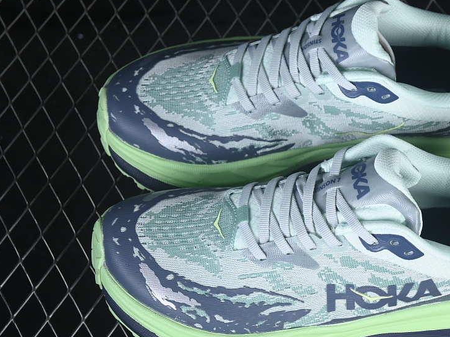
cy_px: 185
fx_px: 1391
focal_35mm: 107
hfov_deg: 18.3
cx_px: 330
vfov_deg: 13.8
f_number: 7.1
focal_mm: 50
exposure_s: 1/80
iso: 160
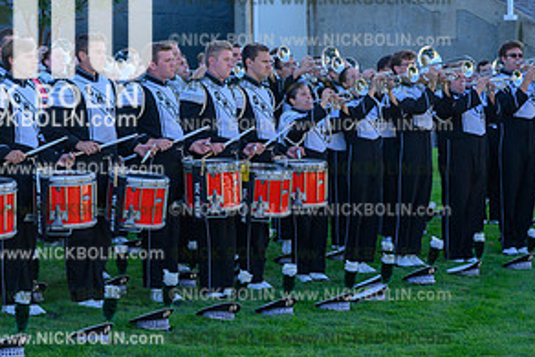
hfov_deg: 14.6
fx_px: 2067
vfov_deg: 9.8
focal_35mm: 139
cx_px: 22
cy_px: 41
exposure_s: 1/640
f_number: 8
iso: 800
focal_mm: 70
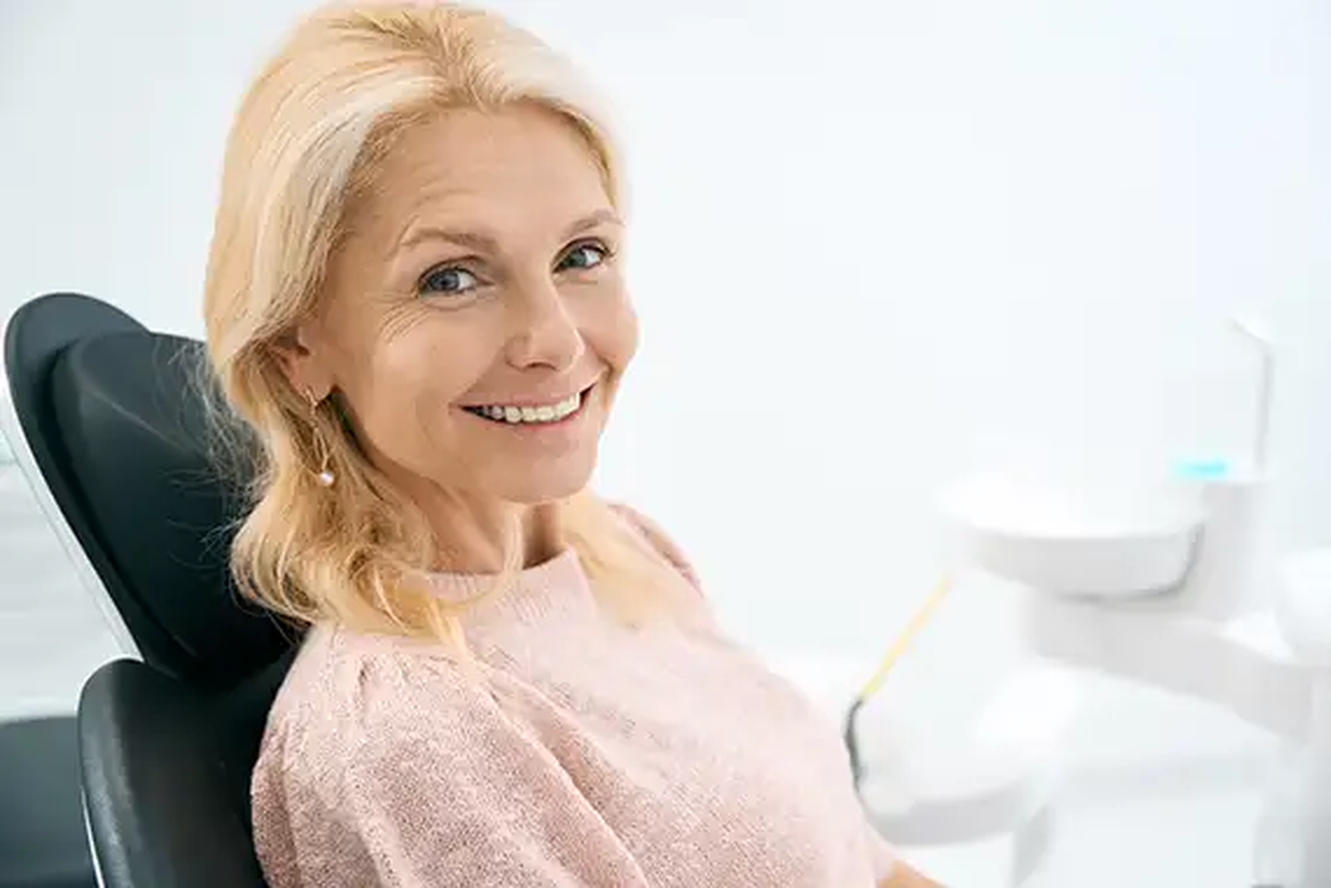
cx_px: 666
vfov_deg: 29.4
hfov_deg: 43.0
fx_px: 1689
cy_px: 444
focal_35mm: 46
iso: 100
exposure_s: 1/250
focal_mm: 45.7
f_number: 3.2
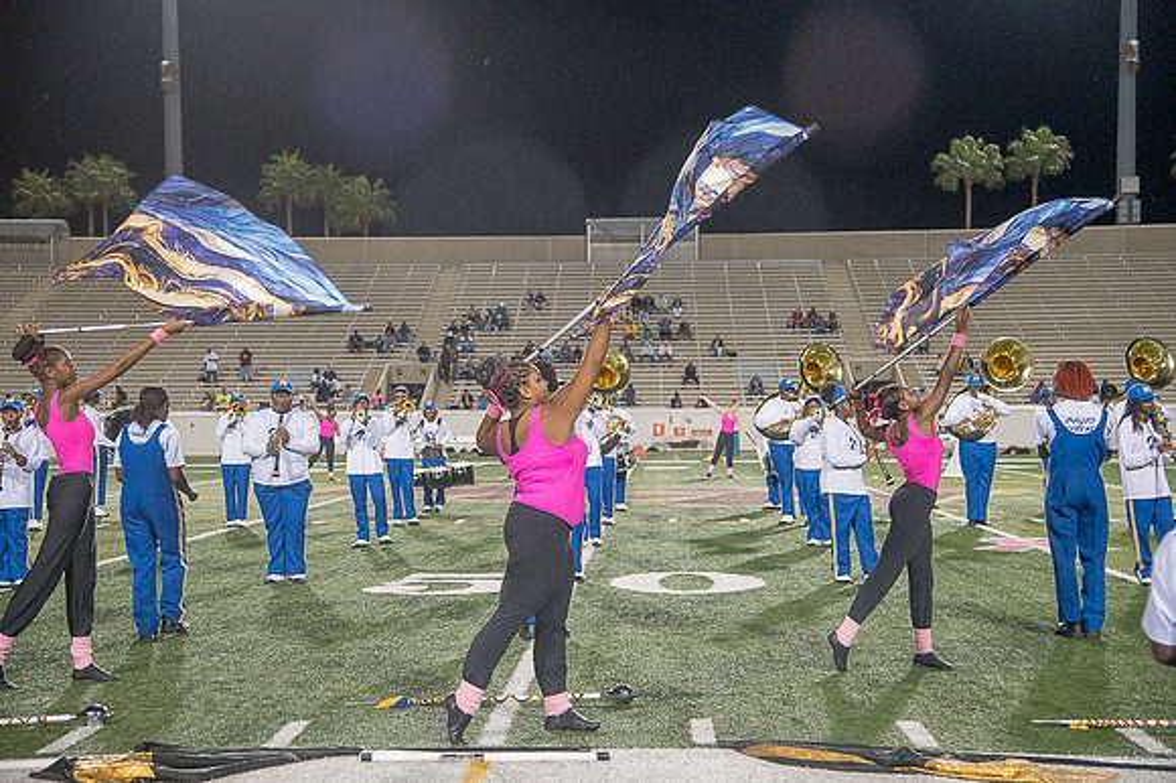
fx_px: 1796
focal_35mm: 55
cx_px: 588
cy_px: 392
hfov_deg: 36.3
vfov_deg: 24.6
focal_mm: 55
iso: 3200
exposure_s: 1/320
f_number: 4
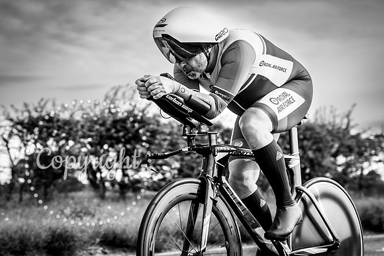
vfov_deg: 15.3
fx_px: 953
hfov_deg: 22.8
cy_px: 108
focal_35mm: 89
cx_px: 161
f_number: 4
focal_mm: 77
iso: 160
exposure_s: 1/1000
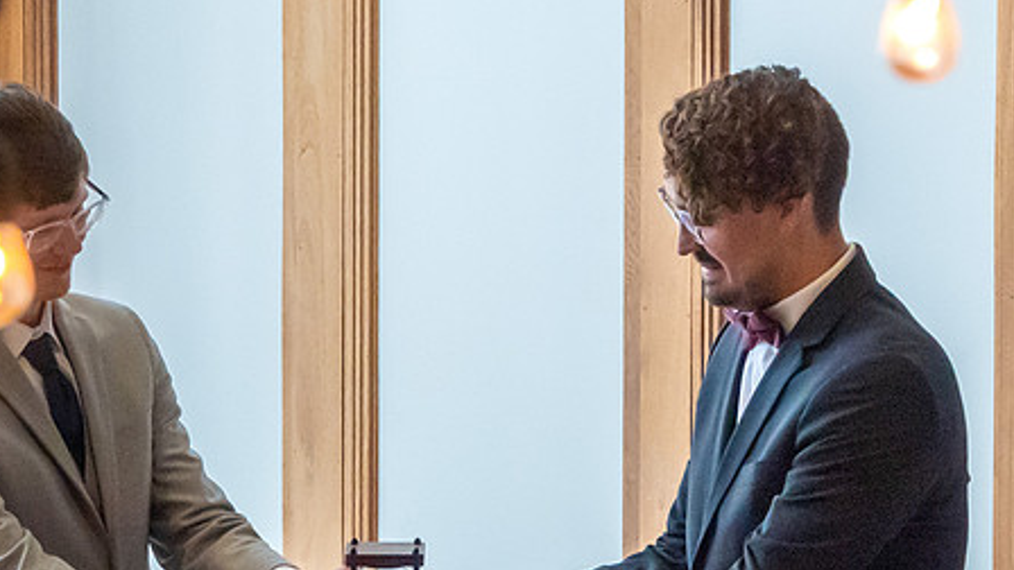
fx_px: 7797
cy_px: 413
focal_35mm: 290
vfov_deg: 4.2
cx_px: 423
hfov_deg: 7.4
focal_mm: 78.39
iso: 2500
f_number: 4
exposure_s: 1/250
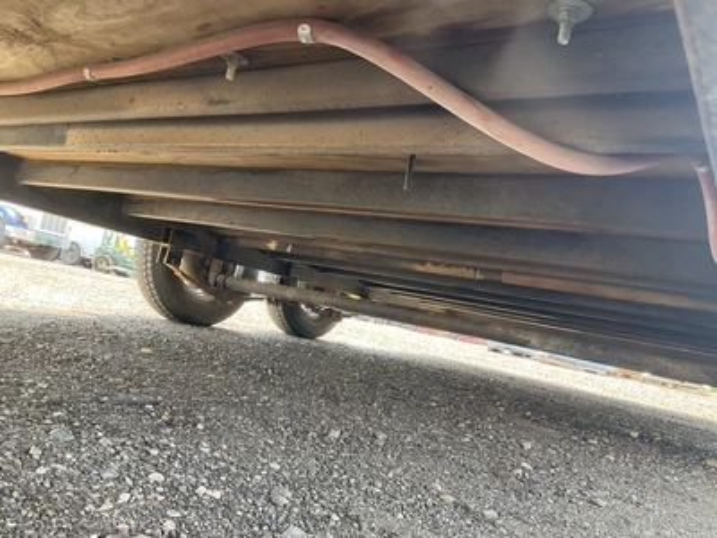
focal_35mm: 29
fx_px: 601
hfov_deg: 61.7
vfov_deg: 48.2
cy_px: 269
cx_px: 358
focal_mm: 3
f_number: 1.8
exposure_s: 1/122
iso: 50
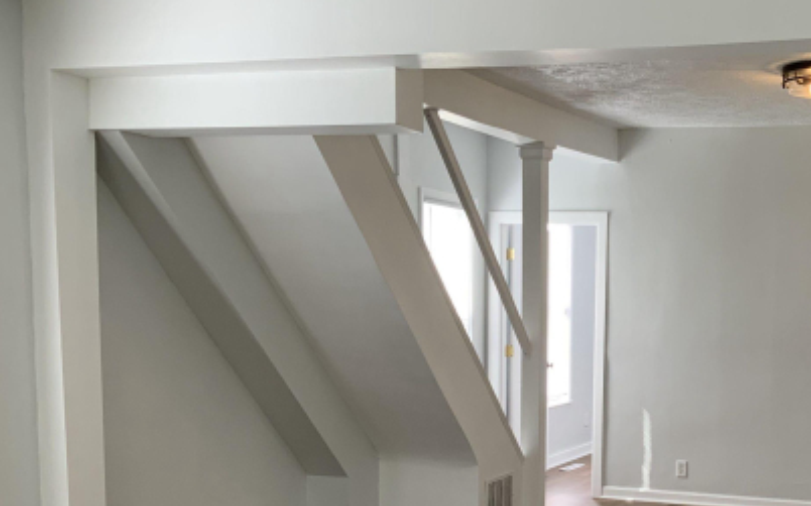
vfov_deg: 24.8
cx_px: 667
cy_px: 429
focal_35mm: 51
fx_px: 1127
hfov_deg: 37.9
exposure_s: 1/120
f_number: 1.8
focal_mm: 3
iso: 50
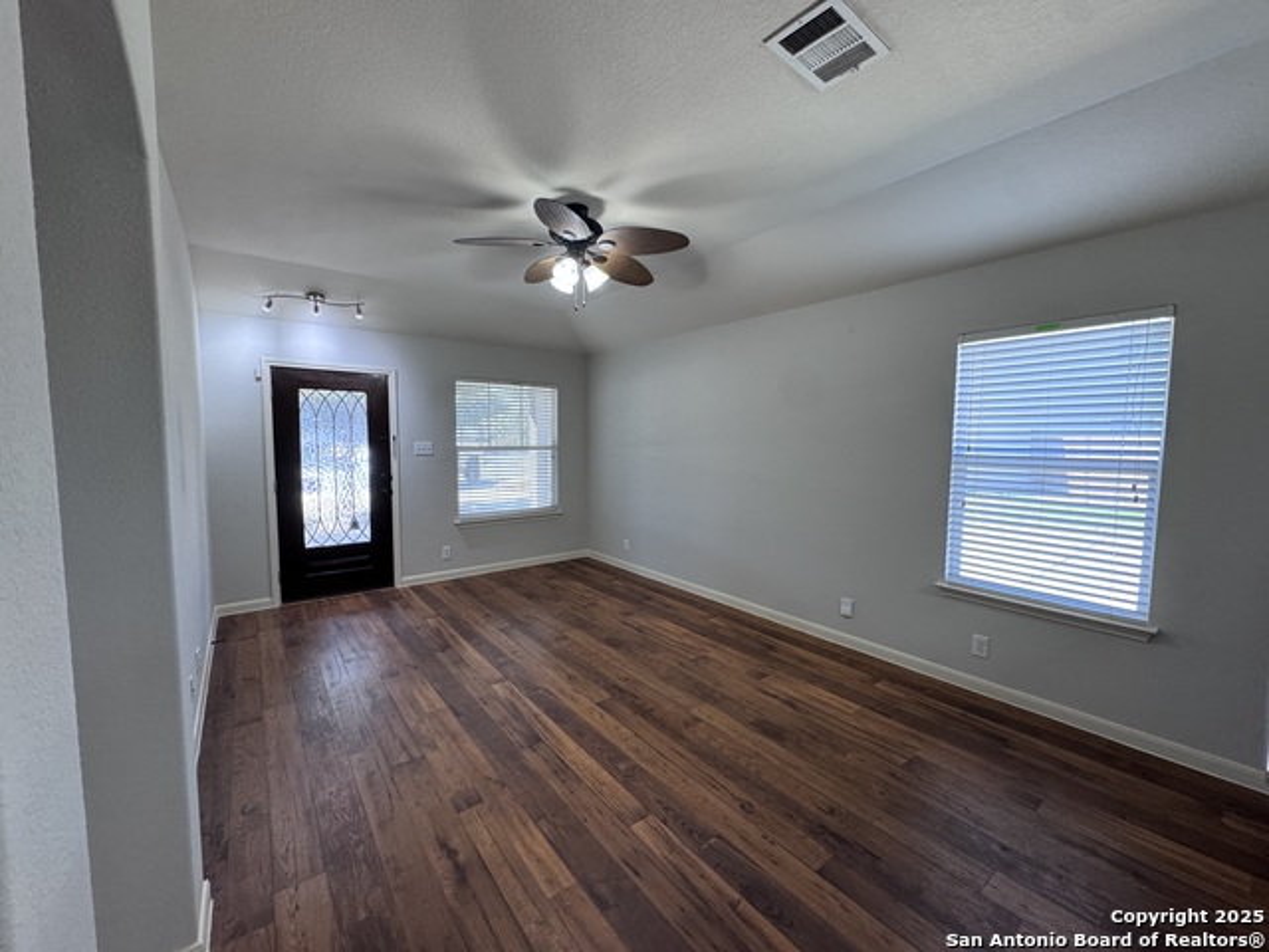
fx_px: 513
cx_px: 634
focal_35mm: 14
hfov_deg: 102.1
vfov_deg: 85.7
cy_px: 476
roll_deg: -0.2
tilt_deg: -4.6
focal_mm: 2.22
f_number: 2.2
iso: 250
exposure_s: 1/120
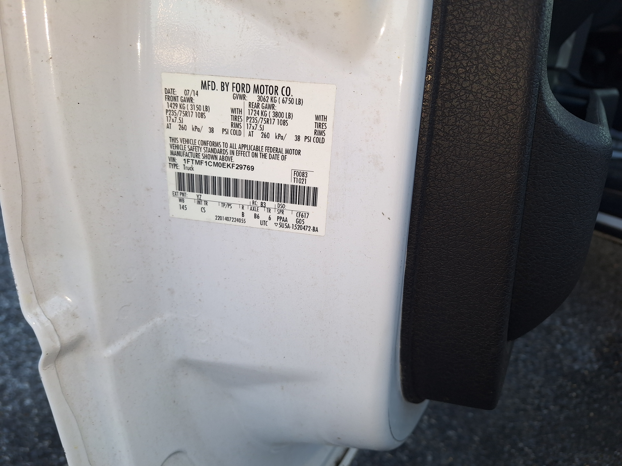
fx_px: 413
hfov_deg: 73.9
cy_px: 233
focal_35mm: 23
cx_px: 311
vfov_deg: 58.9
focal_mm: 5.54
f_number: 1.8
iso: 40
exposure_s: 1/271
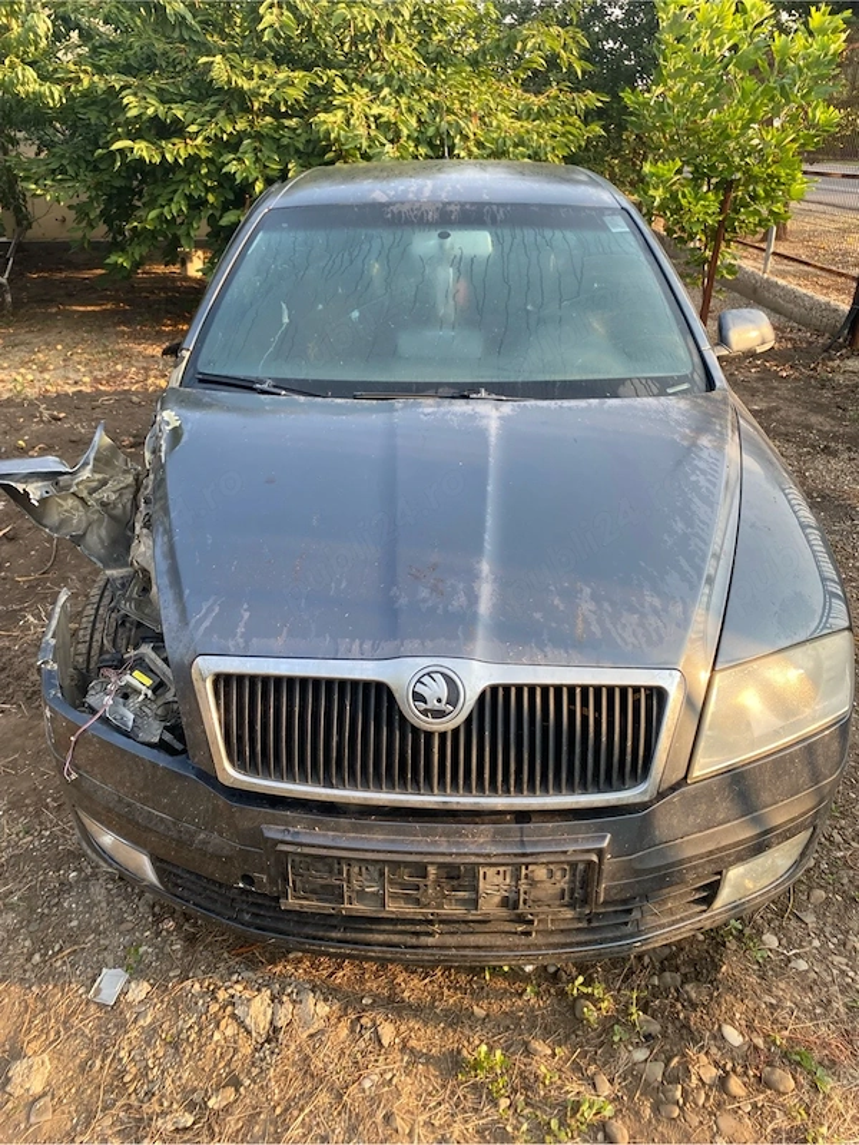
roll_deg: +0.2
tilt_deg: -26.5
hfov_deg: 53.1
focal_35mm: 26
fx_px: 860
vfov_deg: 67.3
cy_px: 572
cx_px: 430
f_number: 1.8
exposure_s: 1/322
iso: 32
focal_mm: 4.25
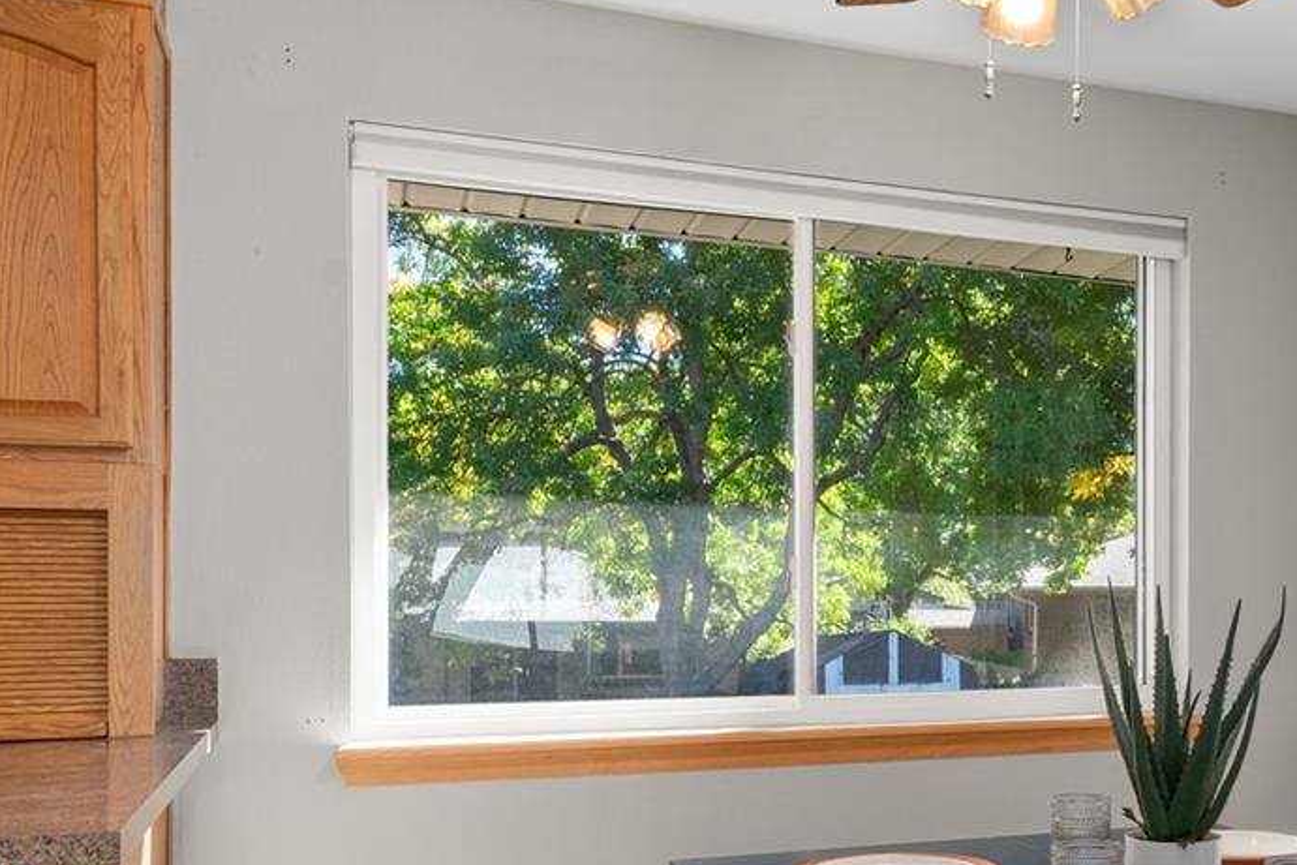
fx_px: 1585
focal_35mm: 44
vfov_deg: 30.3
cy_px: 592
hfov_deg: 41.9
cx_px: 1092
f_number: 8
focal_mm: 19
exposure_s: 1/5
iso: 400
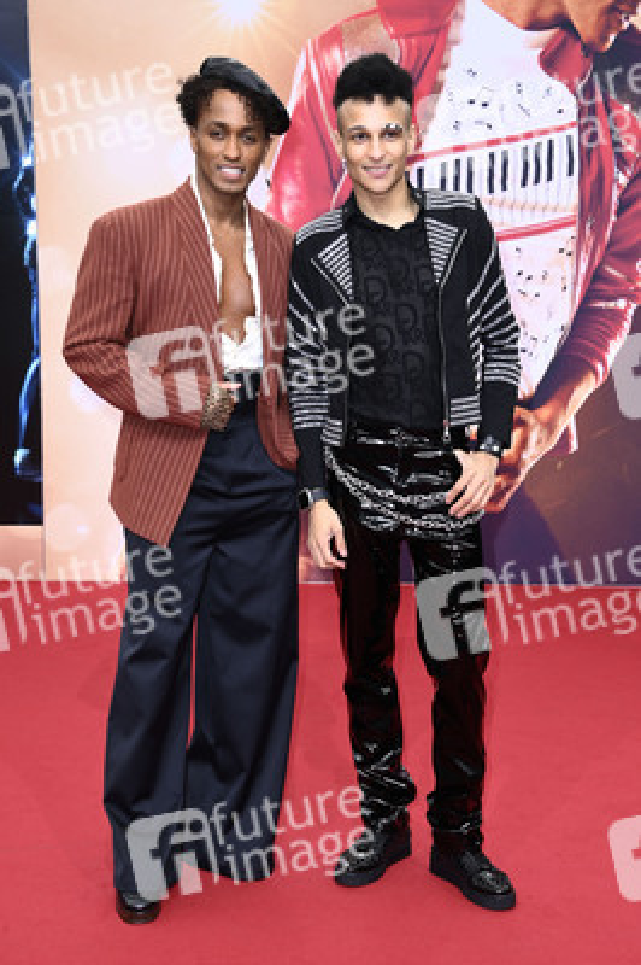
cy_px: 482
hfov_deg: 21.9
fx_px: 1659
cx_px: 320
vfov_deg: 32.4
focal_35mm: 62
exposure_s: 1/250
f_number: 5.6
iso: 320
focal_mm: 62
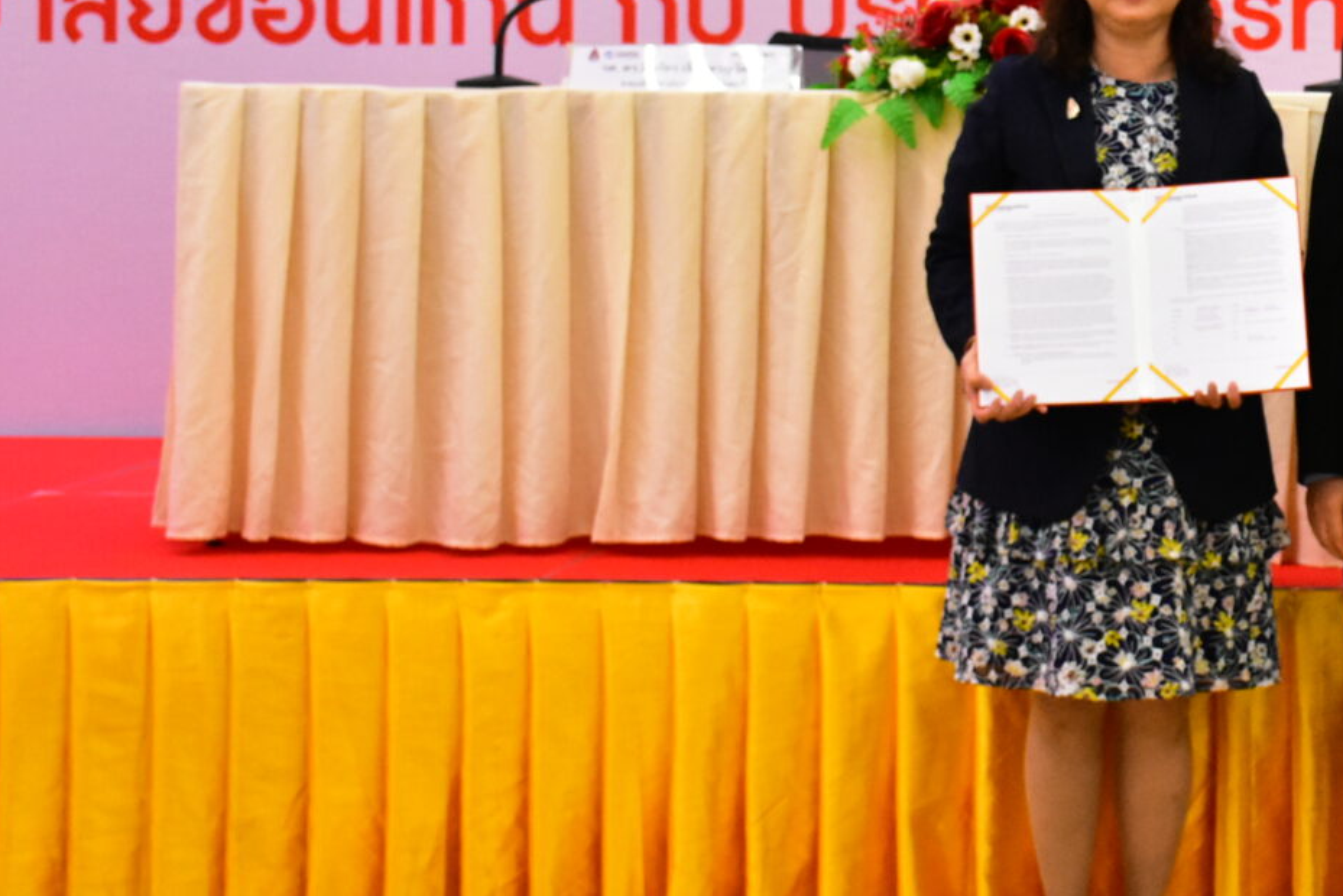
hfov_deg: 22.3
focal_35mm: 86
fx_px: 3209
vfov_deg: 15.7
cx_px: 1476
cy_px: 116
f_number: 4
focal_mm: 26
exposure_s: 1/500
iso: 5000
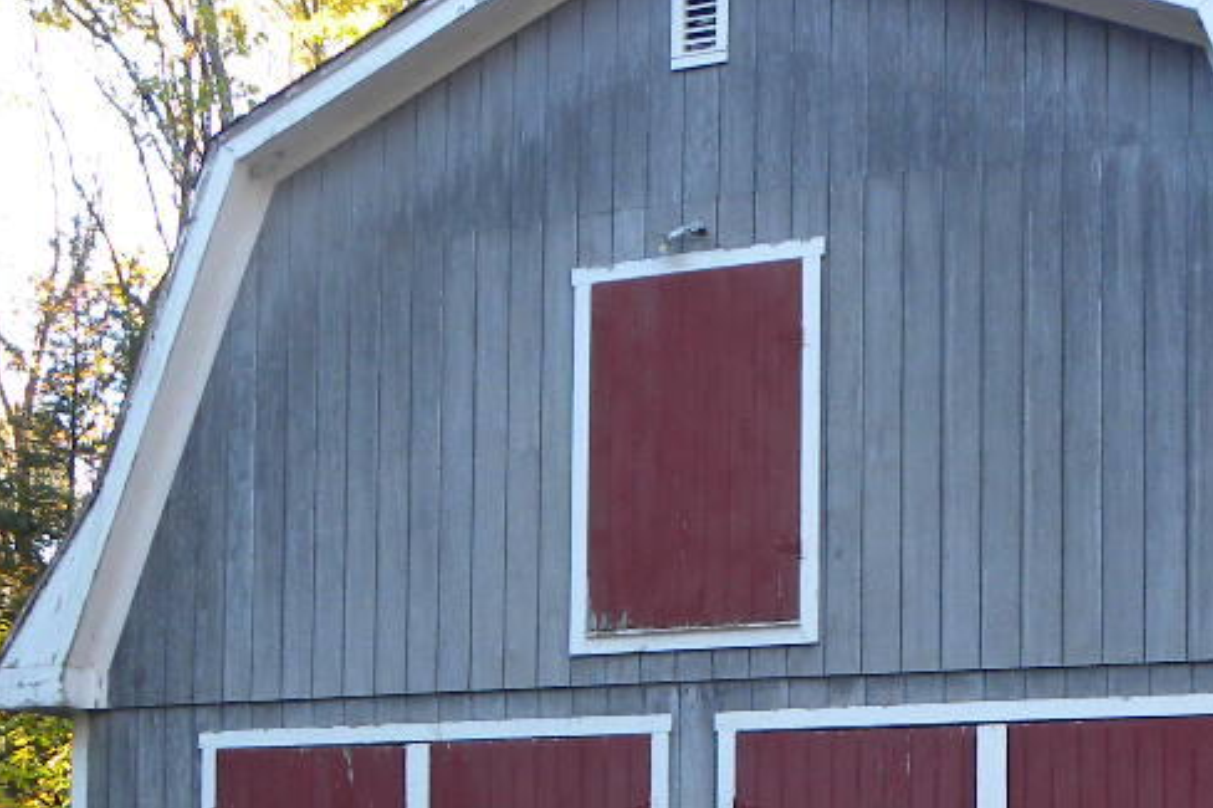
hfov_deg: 28.2
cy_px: 927
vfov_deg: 18.3
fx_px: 2391
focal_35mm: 71
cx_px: 870
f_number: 2.8
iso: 90
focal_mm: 4.6
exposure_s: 1/70.2
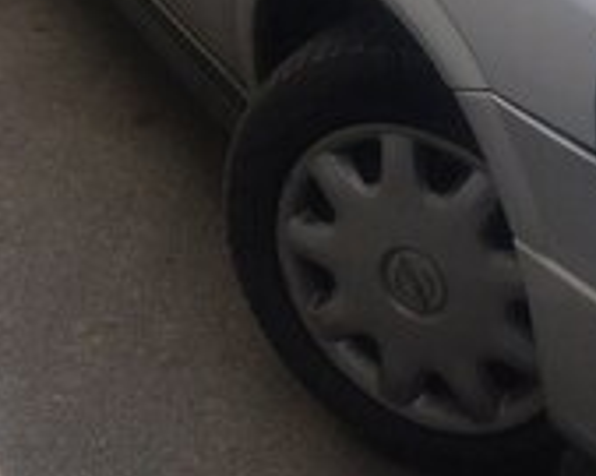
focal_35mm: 83
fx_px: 1463
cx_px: 229
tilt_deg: -18.2
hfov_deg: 23.0
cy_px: -226
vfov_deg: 16.9
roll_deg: -0.4
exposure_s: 1/141
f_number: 2.2
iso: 32
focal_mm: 4.15
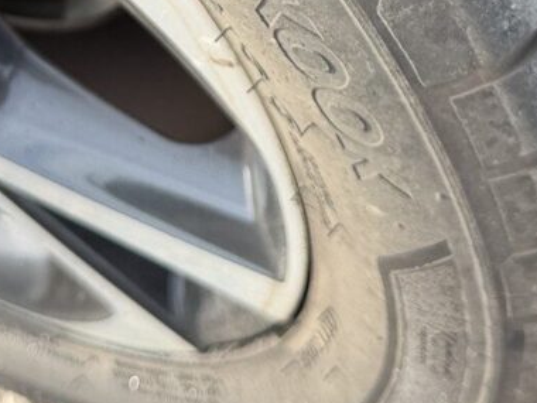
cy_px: -255
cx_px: 276
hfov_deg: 19.4
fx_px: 1567
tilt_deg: -48.8
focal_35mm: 101
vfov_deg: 13.5
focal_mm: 6.76
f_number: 1.78
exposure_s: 1/464
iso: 80
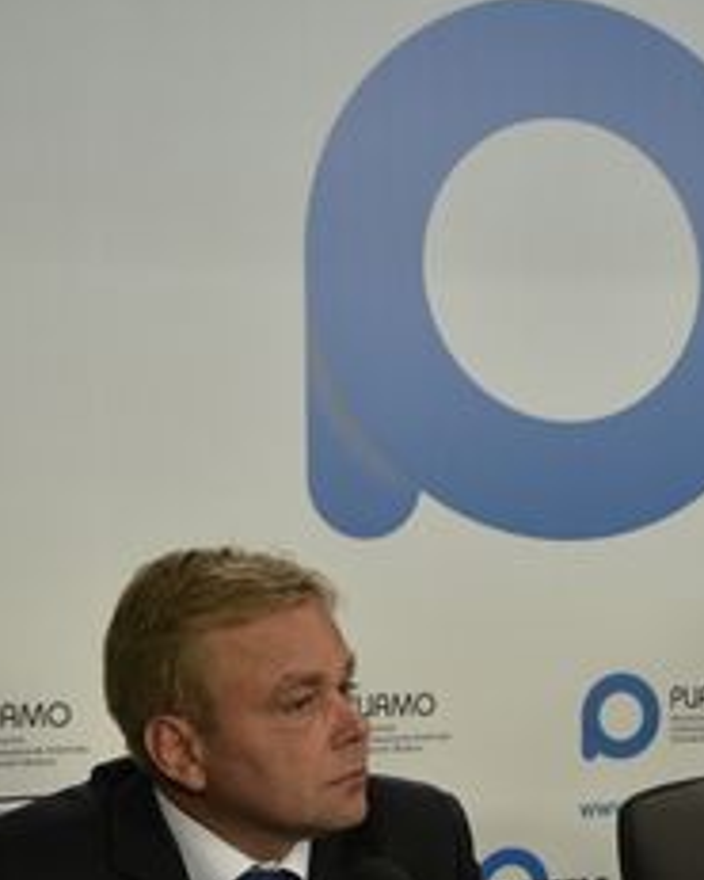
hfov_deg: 11.7
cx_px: 1145
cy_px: 815
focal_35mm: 125
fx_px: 3253
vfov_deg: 15.2
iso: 1600
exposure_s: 1/250
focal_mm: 44
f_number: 4
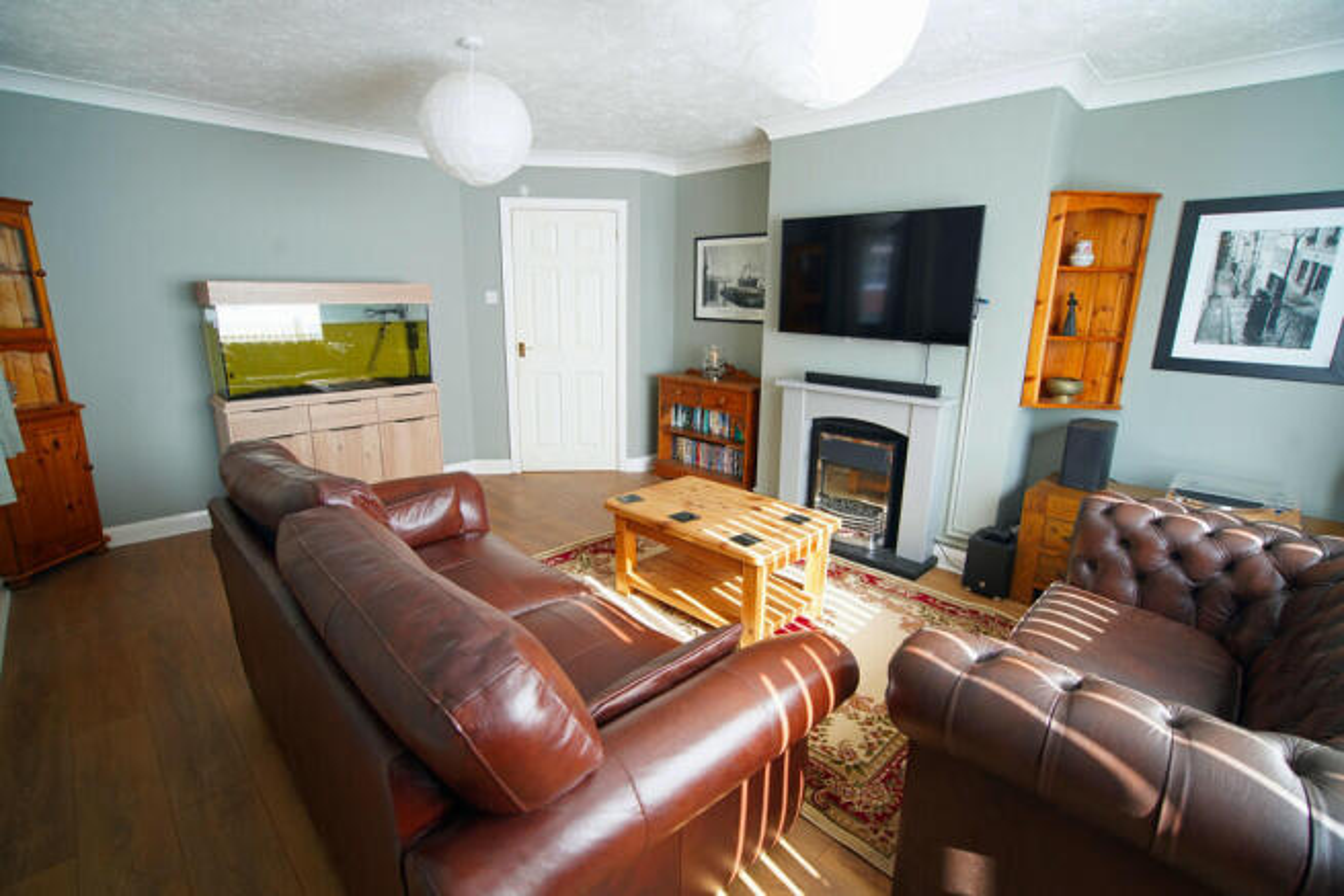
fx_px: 597
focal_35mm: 16
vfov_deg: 73.8
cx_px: 672
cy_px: 448
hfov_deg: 96.7
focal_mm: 16
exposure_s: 1/30
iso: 320
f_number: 6.3
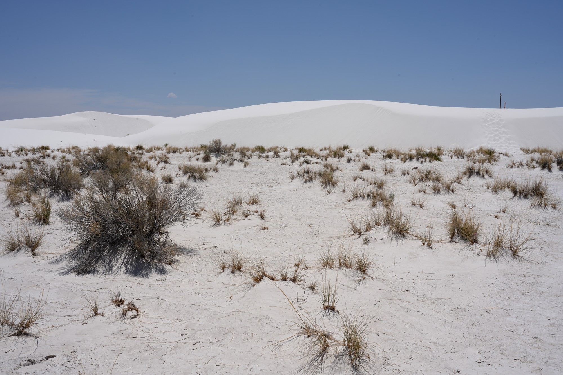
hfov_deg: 53.1
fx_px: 563
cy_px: 188
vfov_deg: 36.9
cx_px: 282
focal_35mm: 36
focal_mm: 36
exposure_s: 1/100
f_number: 20
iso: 50
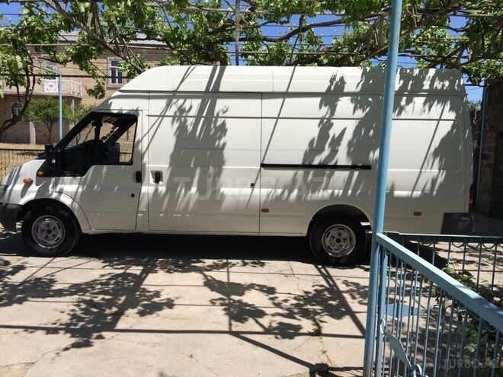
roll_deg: -2.2
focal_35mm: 29
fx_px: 421
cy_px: 188
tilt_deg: -4.8
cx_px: 252
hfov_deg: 61.7
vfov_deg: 48.2
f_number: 2.2
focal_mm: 4.15
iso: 32
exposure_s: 1/2740
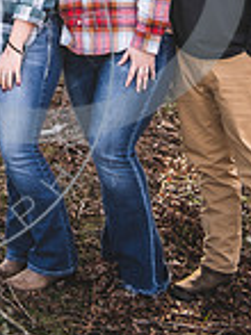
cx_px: 5
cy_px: -114
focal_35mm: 112
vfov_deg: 16.5
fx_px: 1084
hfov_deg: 13.0
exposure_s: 1/320
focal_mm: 38
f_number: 2.8
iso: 100
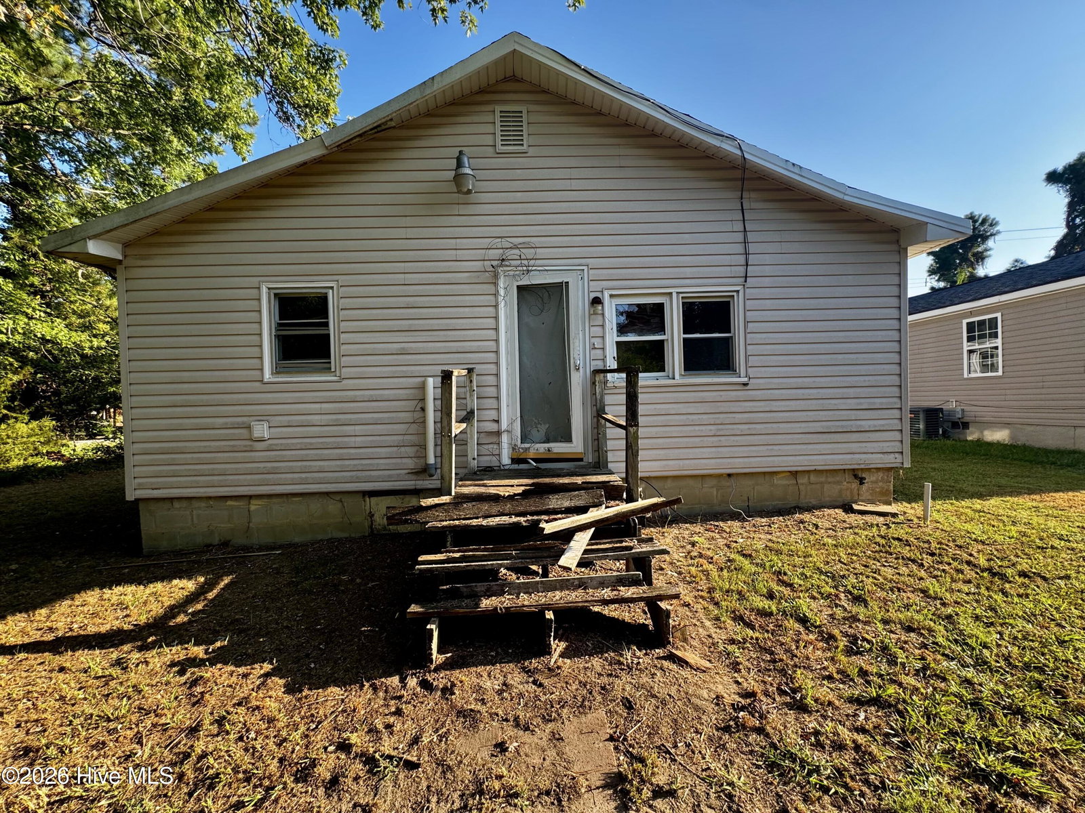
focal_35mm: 14
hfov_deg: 102.1
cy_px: 406
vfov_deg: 85.7
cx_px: 542
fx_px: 439
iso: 40
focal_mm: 2.22
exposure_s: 1/293
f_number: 2.2
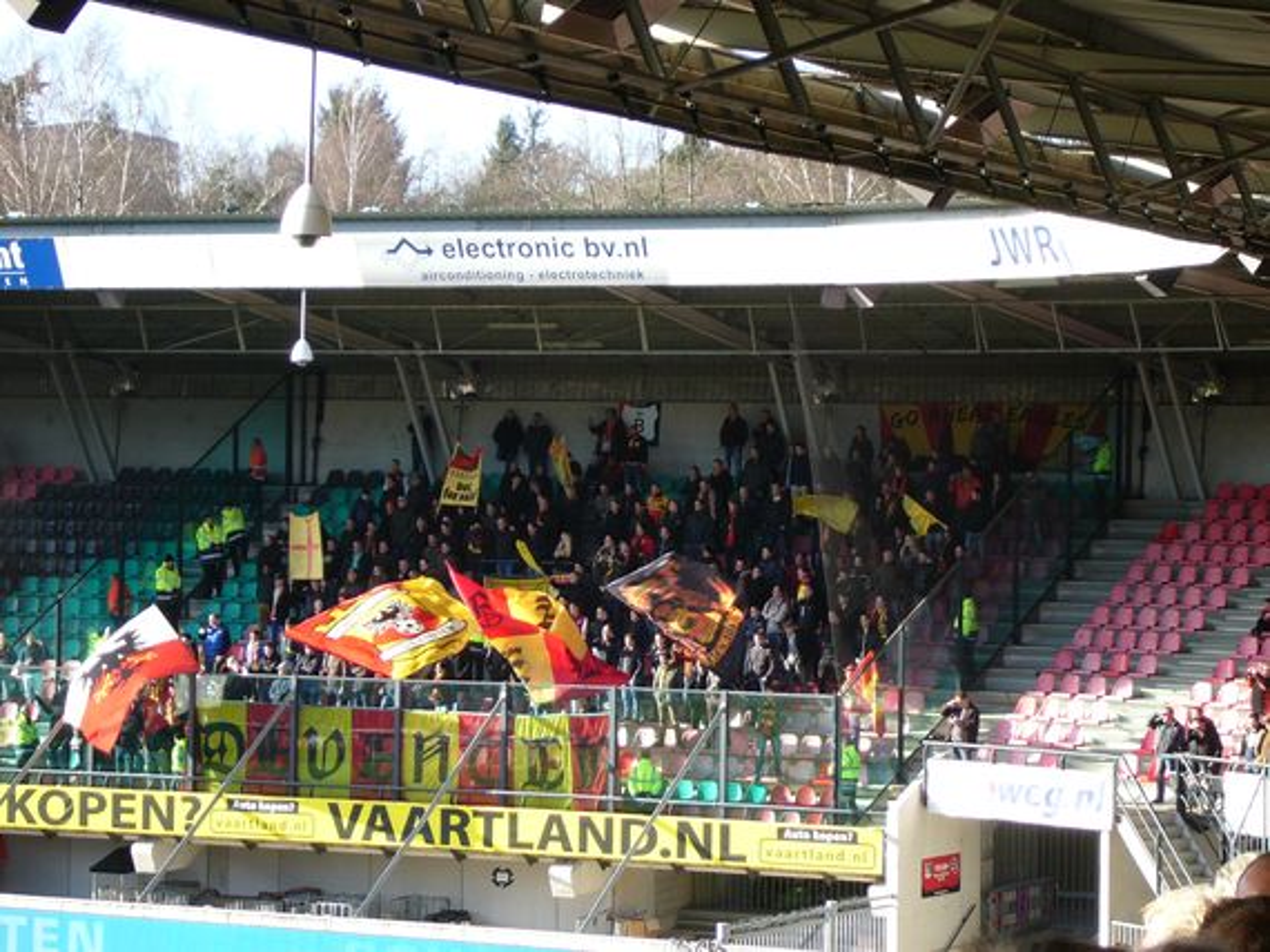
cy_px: 476
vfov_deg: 14.1
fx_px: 3851
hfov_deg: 18.7
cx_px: 635
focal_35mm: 105
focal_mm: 17.4
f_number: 4.9
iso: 100
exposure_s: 1/80
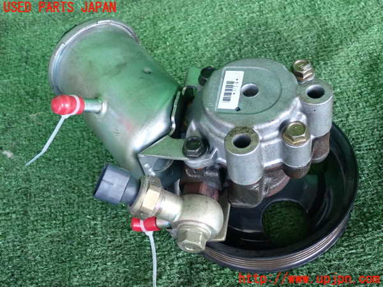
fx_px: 520
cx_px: 192
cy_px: 144
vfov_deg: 30.9
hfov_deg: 40.4
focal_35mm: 47
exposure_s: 1/125
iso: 1250
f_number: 3.1
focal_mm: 8.4
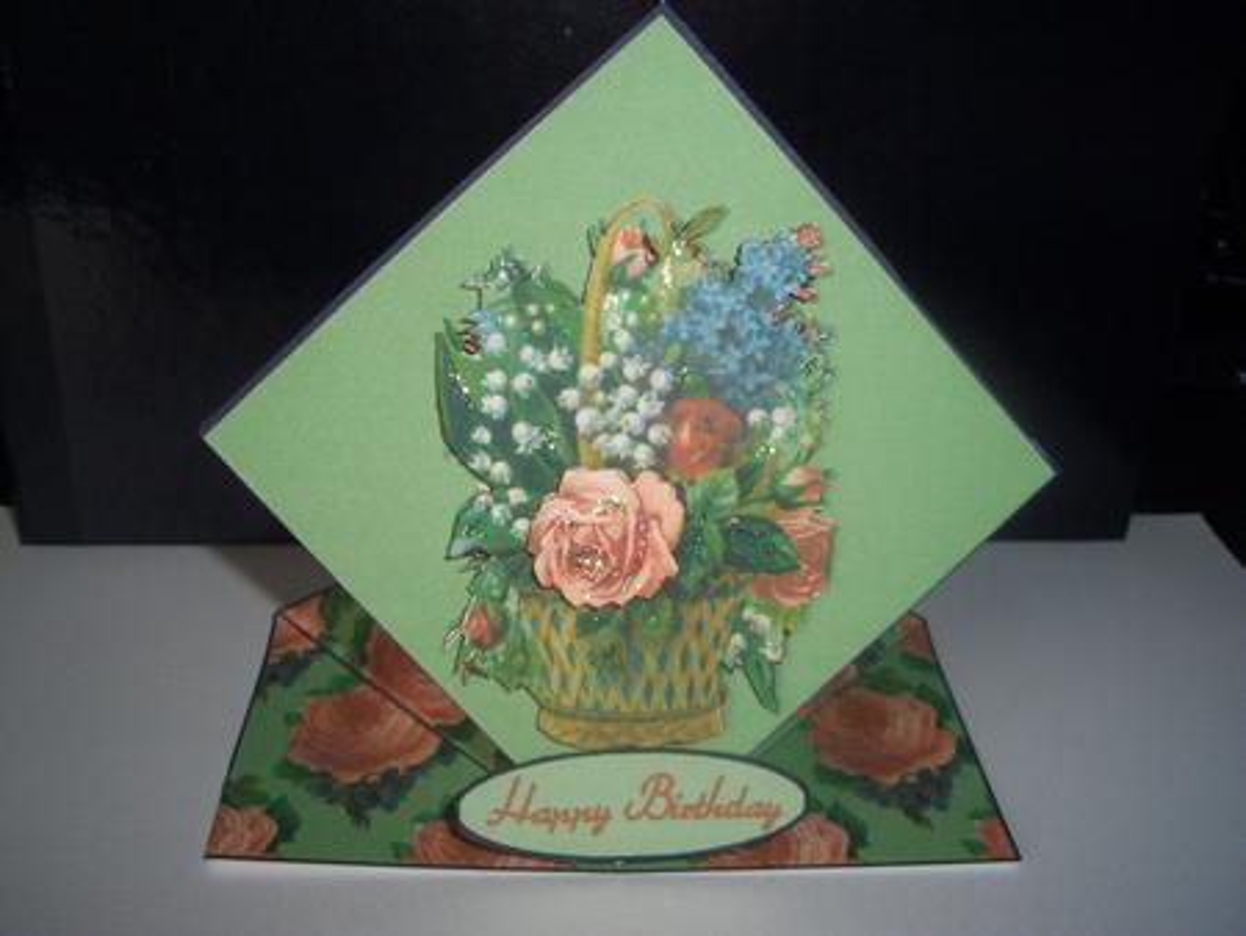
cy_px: 468
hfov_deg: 52.6
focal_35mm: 35
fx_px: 1260
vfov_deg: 40.7
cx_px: 623
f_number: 4.3
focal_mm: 5.8
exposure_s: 1/60
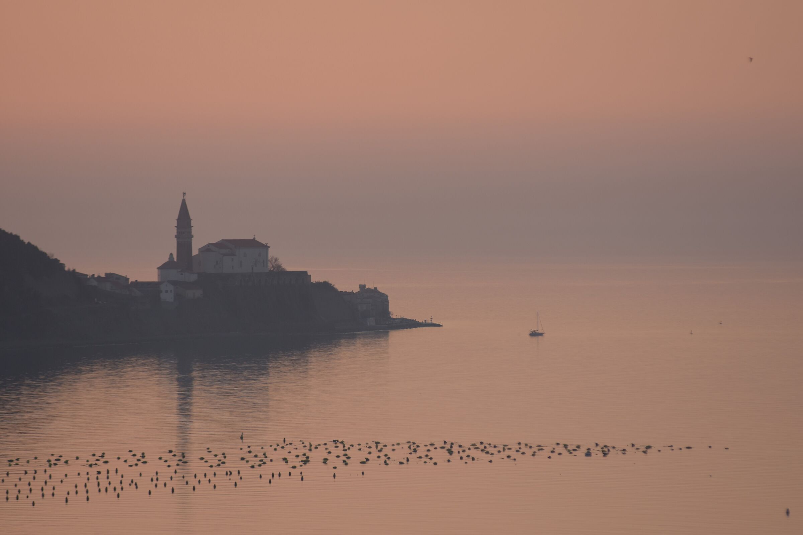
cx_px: 402
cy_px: 268
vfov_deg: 4.6
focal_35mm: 300
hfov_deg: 6.9
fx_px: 6691
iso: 200
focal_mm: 200
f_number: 13
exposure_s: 1/1000
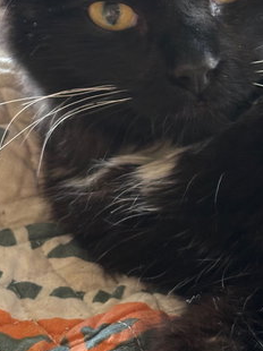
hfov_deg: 13.2
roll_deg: +1.3
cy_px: 148
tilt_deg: -30.5
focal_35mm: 112
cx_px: 204
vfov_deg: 17.6
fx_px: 1136
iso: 400
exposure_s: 1/19
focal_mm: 5.96
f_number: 1.6
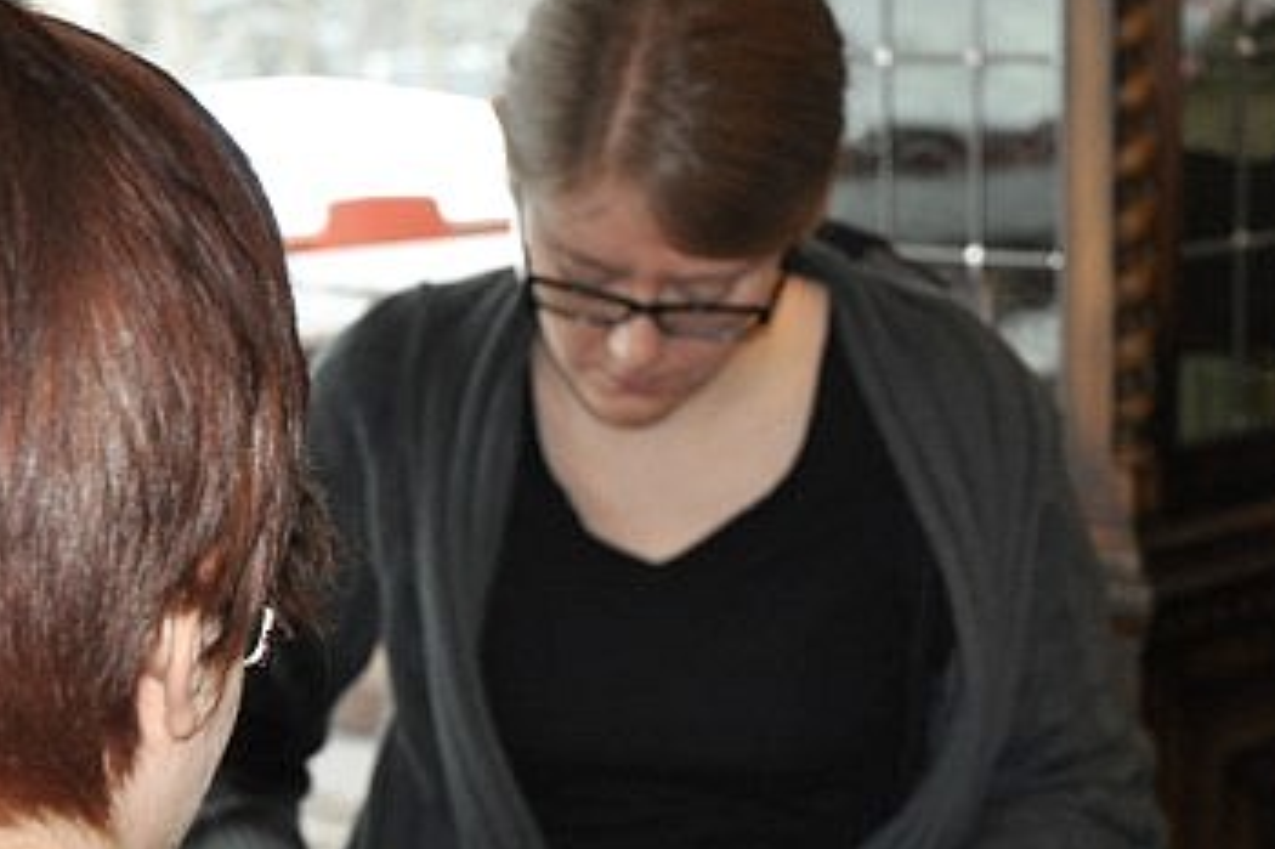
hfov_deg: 18.1
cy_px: 588
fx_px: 4000
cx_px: 616
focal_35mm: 113
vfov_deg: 12.1
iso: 800
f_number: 4.2
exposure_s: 1/60
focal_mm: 44
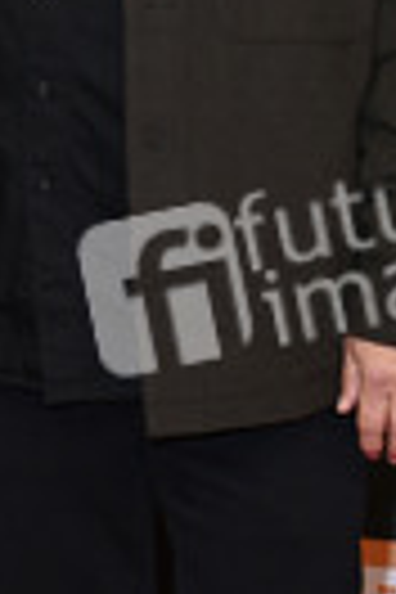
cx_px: -99
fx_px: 3102
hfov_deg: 7.2
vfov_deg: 10.9
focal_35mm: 188
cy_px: 45
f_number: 5.6
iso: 1600
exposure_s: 1/250
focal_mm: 62
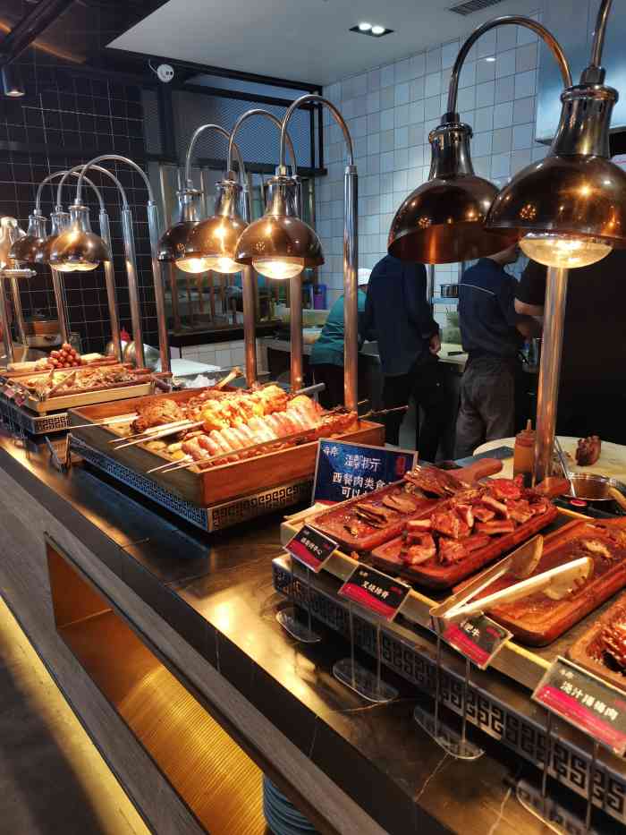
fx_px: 627
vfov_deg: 67.3
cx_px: 313
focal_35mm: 26
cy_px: 418
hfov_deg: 53.1
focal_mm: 4.75
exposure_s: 1/100
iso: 160
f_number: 1.8
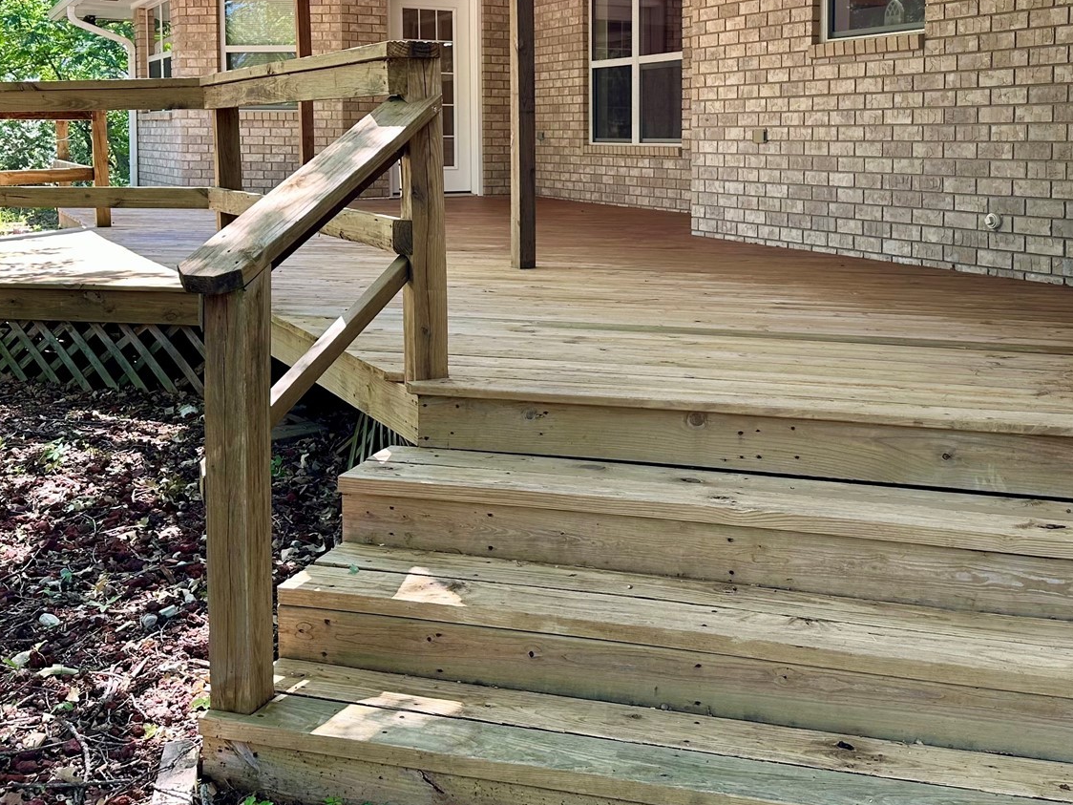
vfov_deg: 34.3
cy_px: 185
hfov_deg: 45.5
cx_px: 650
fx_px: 1271
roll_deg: +0.4
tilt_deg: -3.7
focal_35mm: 41
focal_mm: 6.86
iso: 80
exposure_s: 1/231
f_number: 1.78
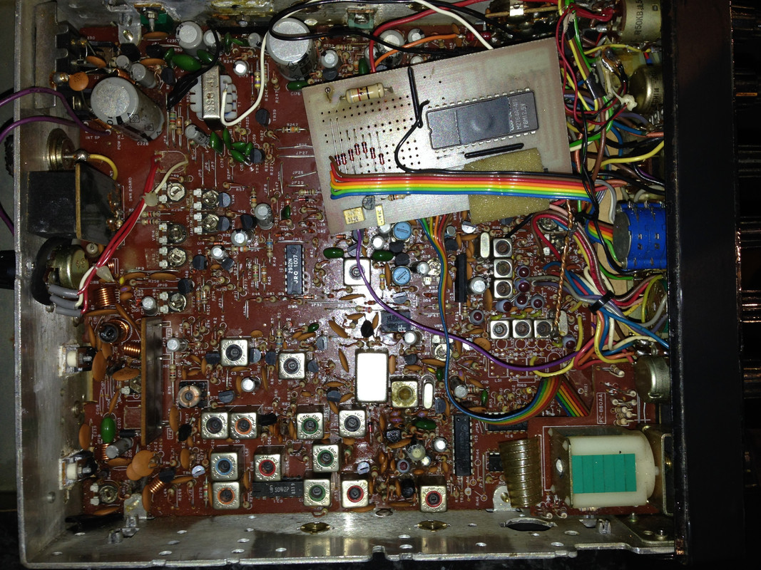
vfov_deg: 42.9
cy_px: 285
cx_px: 380
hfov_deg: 55.4
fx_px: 725
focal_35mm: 33
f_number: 2.4
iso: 50
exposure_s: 1/35
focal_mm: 4.12
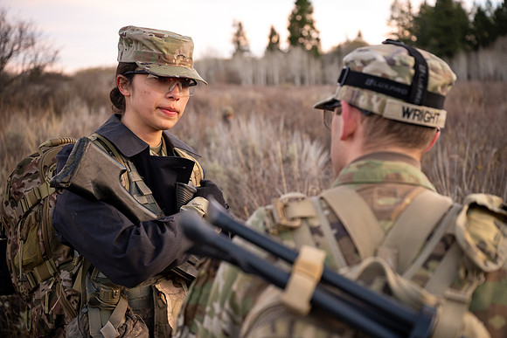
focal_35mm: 43
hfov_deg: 44.9
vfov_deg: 30.8
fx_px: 613
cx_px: 280
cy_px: 193
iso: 4000
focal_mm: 38
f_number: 2.8
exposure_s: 1/320
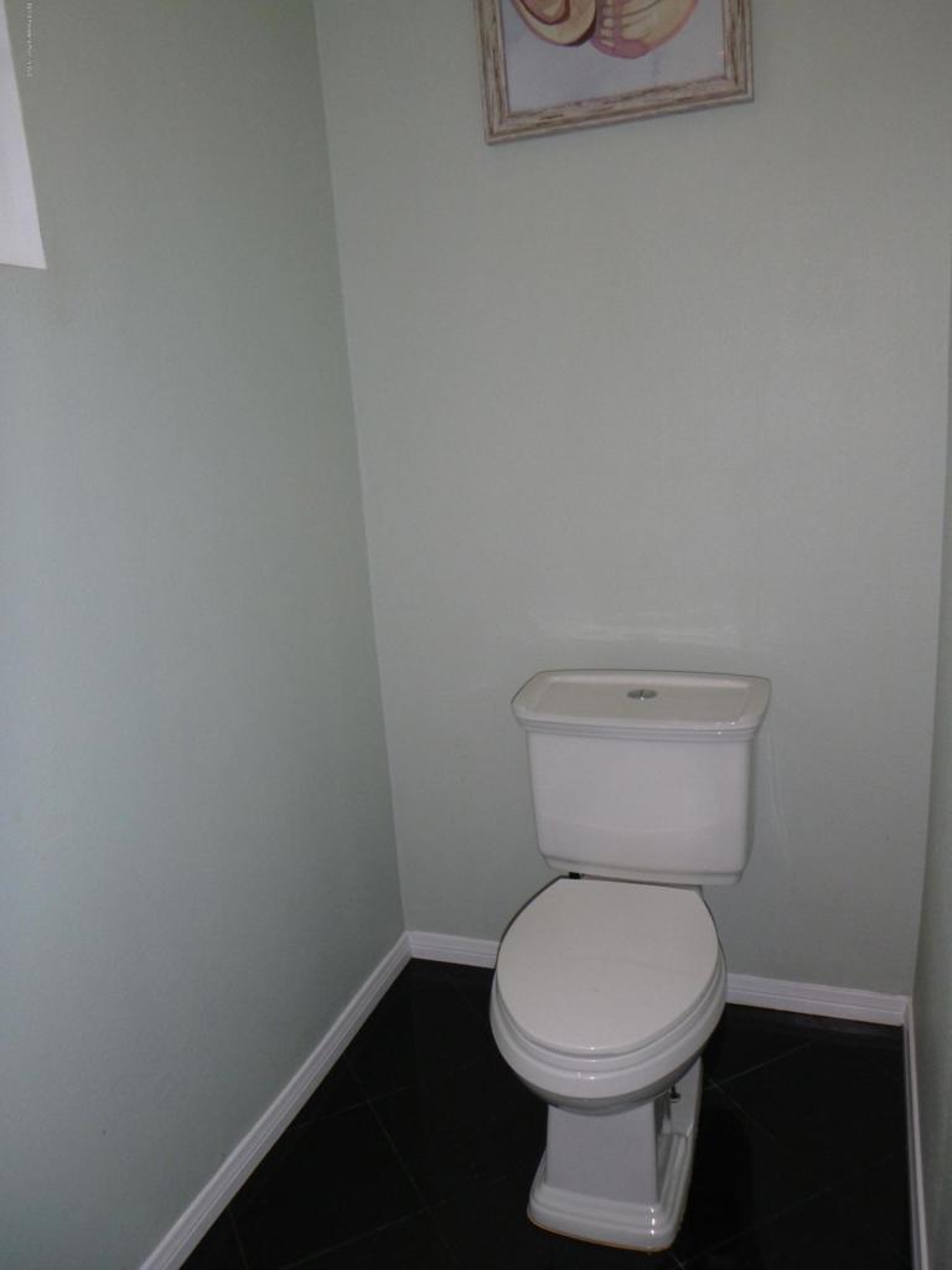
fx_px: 990
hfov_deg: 51.4
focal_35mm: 27
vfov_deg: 65.3
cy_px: 635
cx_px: 476
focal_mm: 4.8
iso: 125
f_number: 4
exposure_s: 1/60
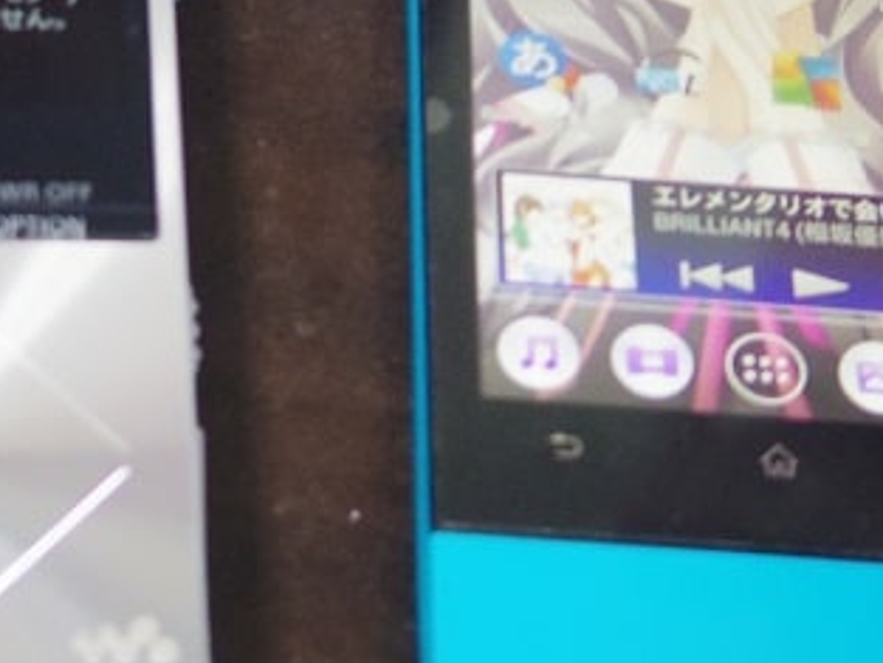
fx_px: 3062
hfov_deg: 16.1
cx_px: 31
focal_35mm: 120
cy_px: 45
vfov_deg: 12.3
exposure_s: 1/60
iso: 1000
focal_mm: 8.5
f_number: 1.9
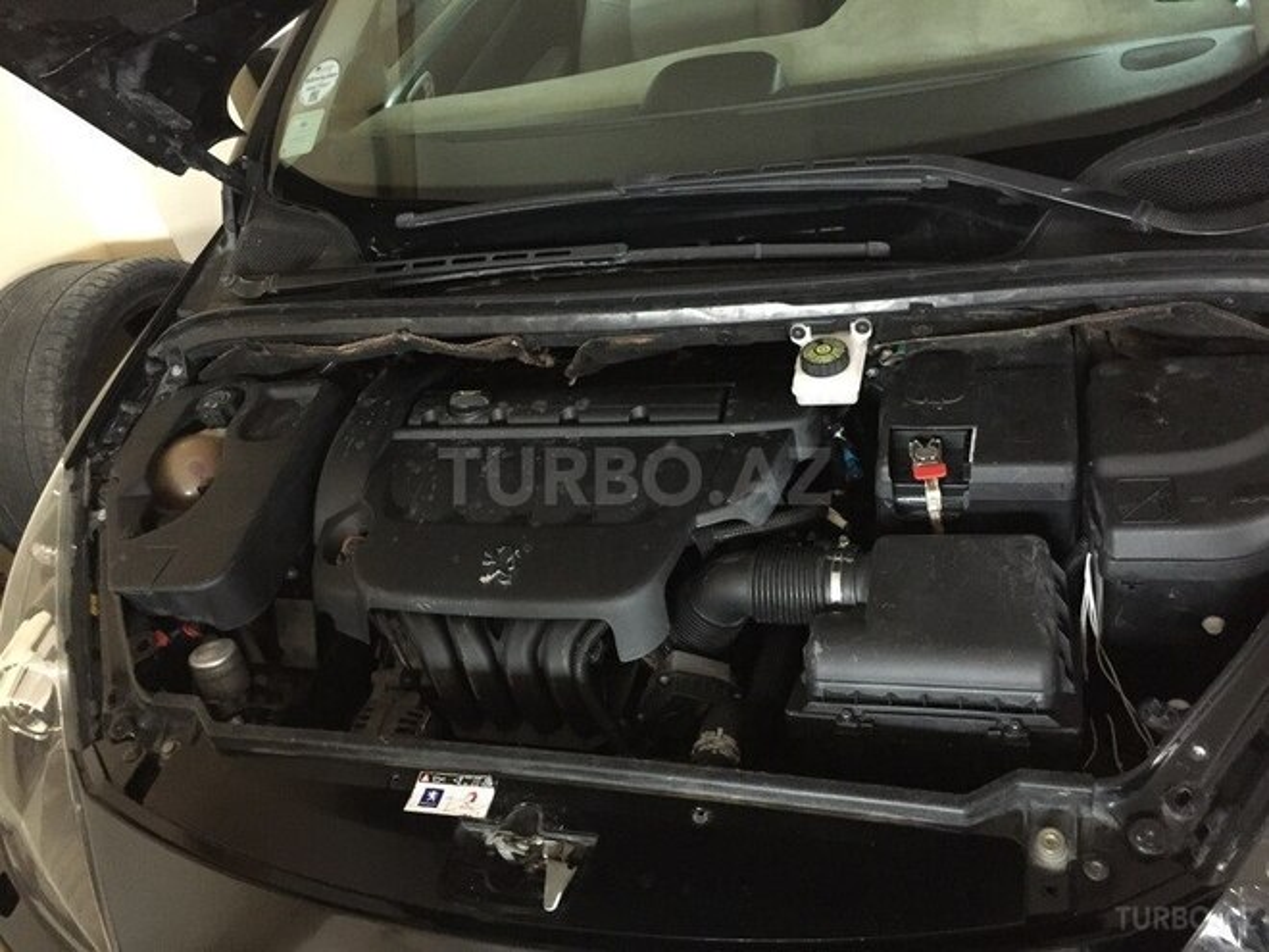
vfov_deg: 48.2
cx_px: 634
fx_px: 1063
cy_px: 476
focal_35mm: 29
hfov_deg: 61.7
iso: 1000
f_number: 2.2
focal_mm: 4.15
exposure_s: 1/17
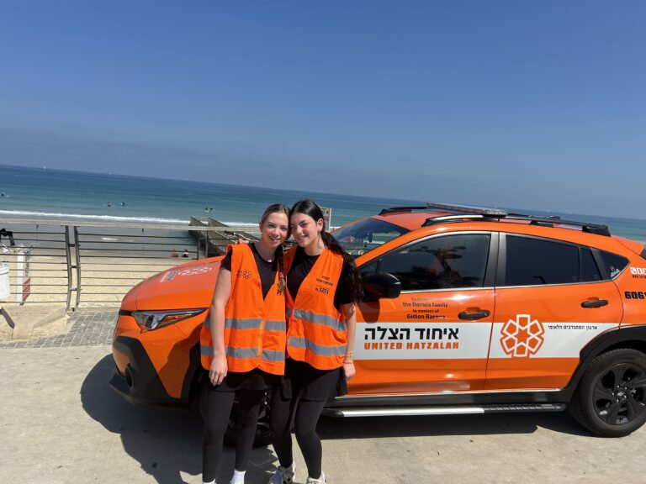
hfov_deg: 67.3
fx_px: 485
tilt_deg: -6.7
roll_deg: -4.6
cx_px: 323
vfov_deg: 53.1
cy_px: 242
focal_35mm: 26
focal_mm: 5.7
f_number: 1.5
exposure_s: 1/6211
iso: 50
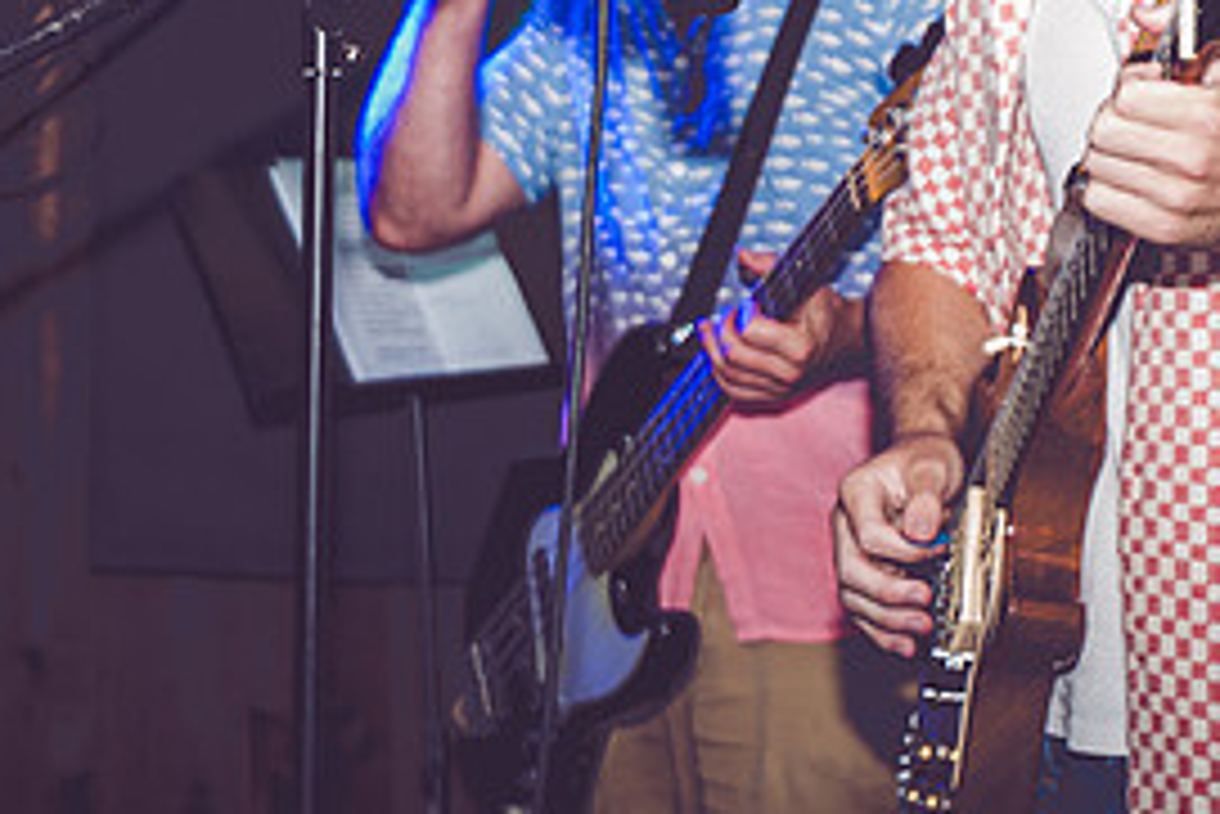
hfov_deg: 13.6
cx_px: 1035
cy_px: 63
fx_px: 5086
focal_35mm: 150
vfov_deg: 9.1
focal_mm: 70
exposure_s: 1/100
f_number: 4.5
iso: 2500
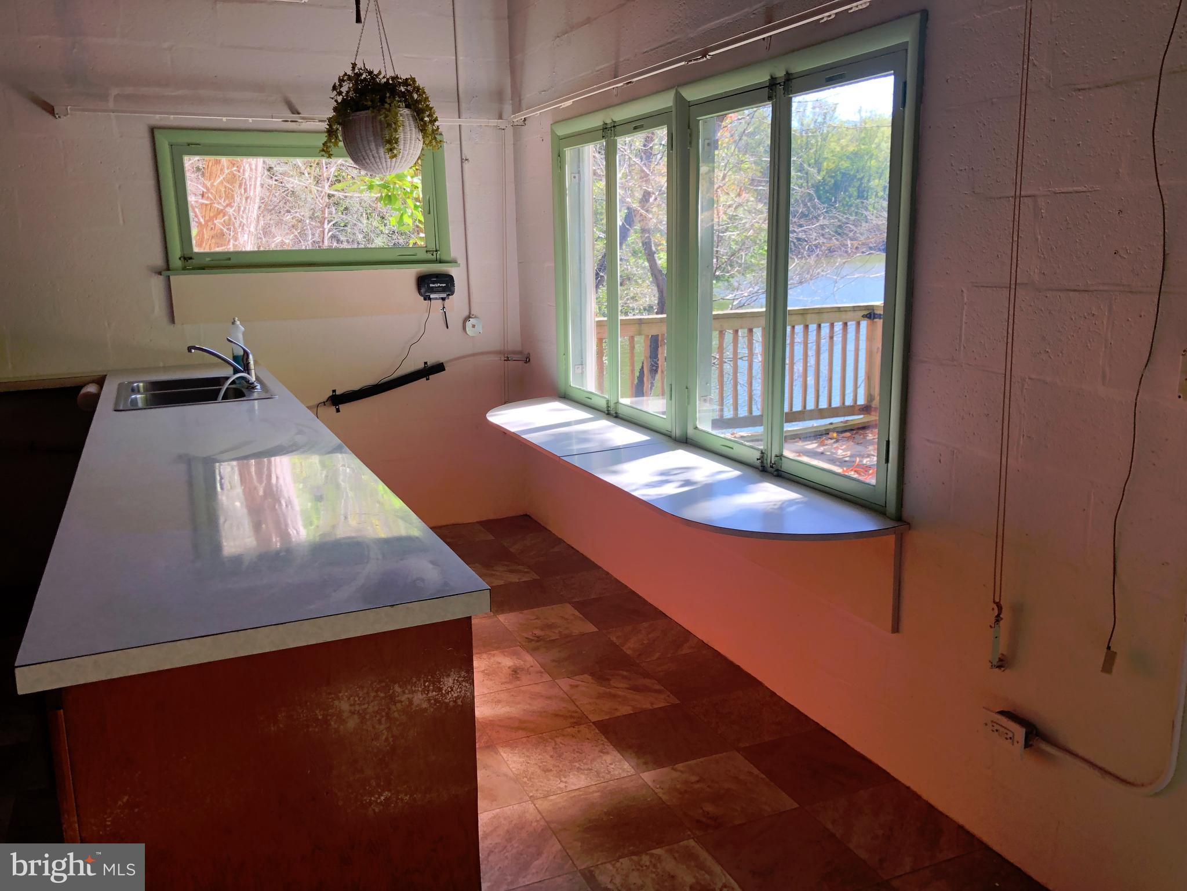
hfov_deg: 63.4
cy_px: 446
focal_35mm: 28
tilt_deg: -13.7
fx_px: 960
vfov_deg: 49.7
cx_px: 594
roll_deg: +1.7
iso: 32
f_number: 1.8
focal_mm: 4
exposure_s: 1/120
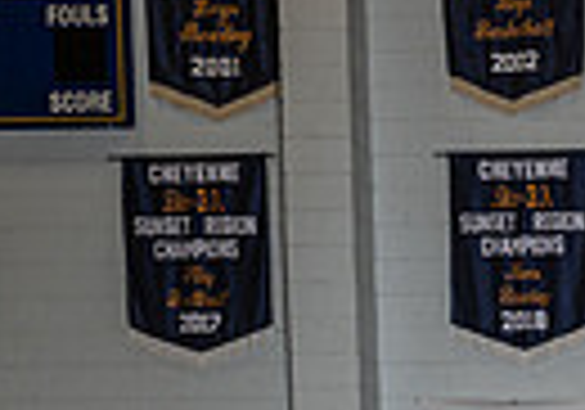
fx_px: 2013
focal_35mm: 122
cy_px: 875
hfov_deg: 15.1
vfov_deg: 10.5
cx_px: 919
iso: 125
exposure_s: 1/125
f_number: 7.1
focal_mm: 26
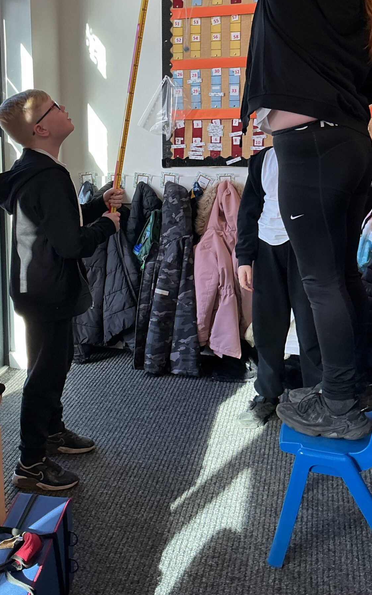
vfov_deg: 44.6
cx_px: 122
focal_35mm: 44
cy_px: 194
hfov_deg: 29.0
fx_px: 714
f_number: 1.8
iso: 40
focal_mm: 3
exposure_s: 1/120
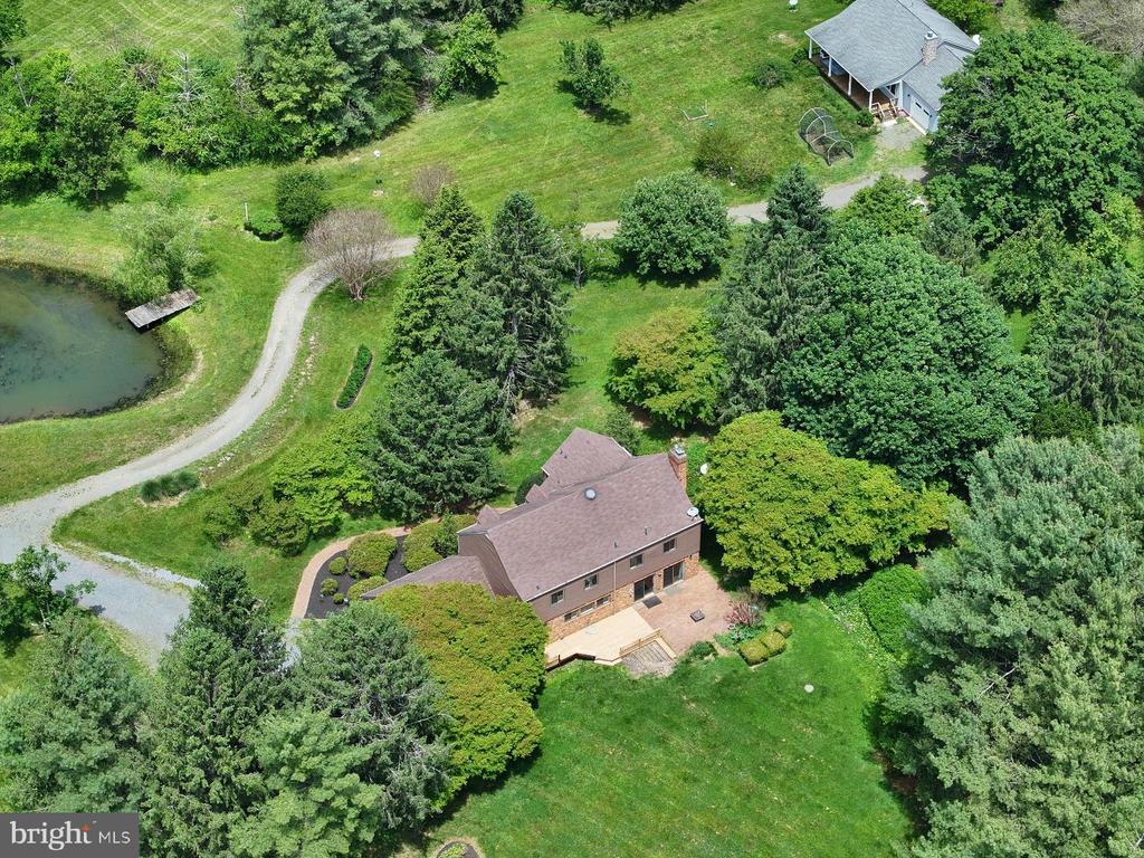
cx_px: 572
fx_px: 2313
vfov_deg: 21.0
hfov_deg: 27.8
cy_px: 429
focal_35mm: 70
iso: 100
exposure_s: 1/833
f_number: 2.8
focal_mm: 19.35
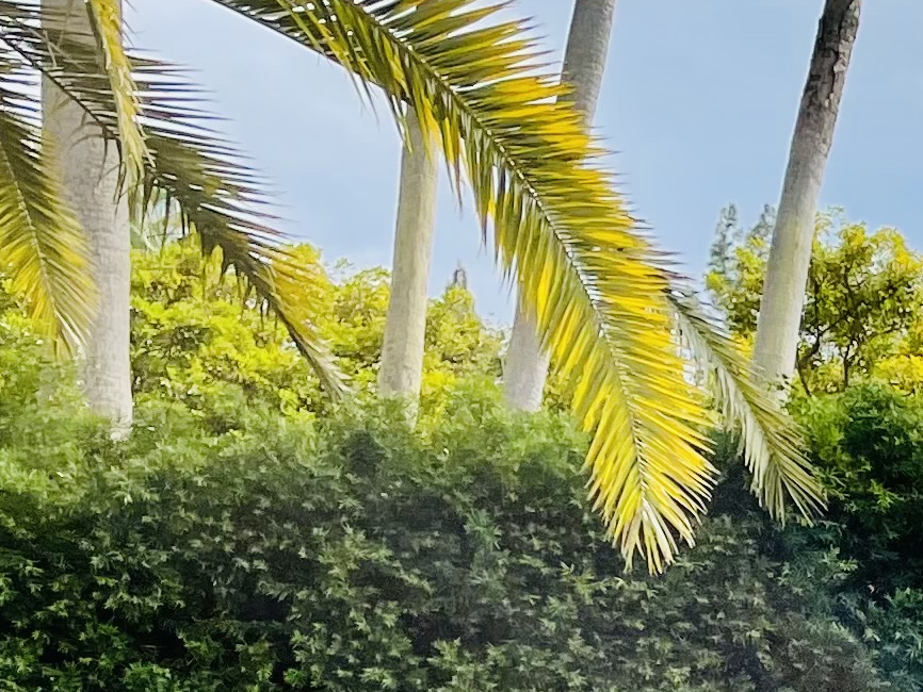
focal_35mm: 121
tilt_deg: -0.3
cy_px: 1071
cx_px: 1731
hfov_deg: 14.2
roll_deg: -0.3
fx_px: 3227
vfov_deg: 11.7
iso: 32
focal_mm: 4.2
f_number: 1.6
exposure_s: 1/2959
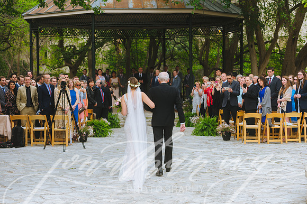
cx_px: 159
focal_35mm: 72
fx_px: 616
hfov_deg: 28.0
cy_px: 105
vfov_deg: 18.8
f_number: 2.8
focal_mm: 70
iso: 400
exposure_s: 1/1000
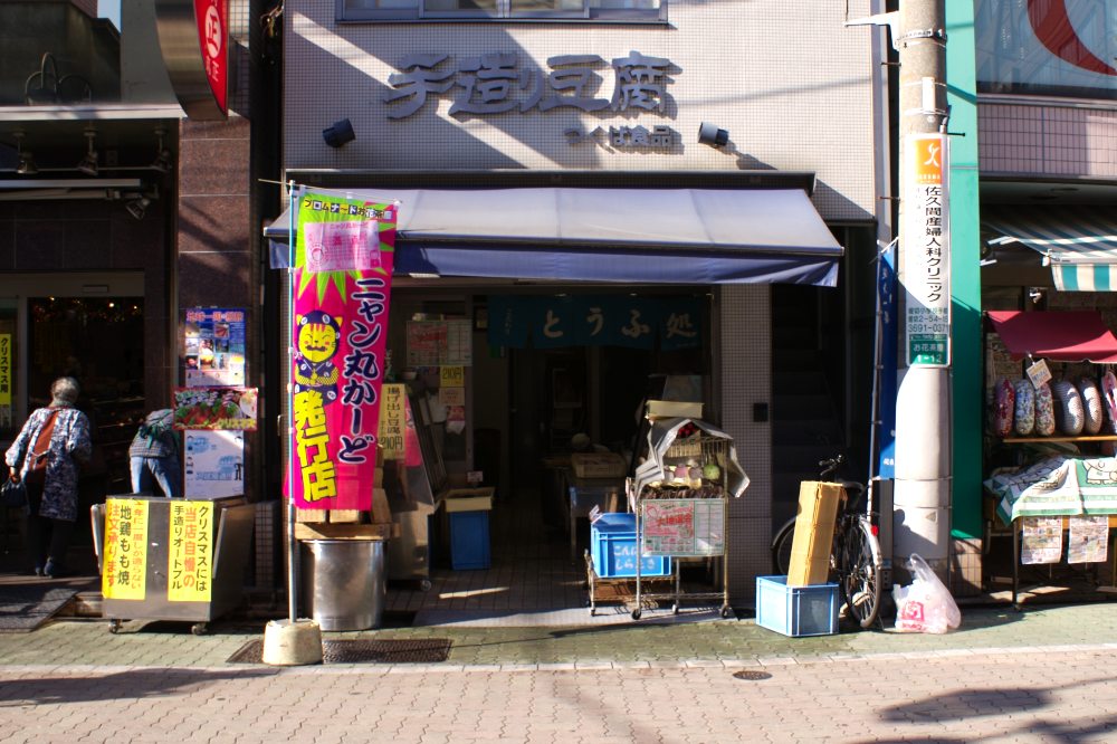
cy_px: 372
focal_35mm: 27
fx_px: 837
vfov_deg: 47.9
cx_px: 558
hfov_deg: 67.4
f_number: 9
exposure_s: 1/80
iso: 100
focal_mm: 18
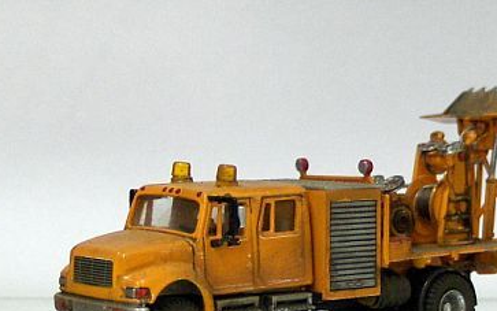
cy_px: 214
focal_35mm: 73
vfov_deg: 17.8
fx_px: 989
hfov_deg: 28.2
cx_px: 268
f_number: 3.2
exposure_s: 1/55.9
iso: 200
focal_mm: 11.3
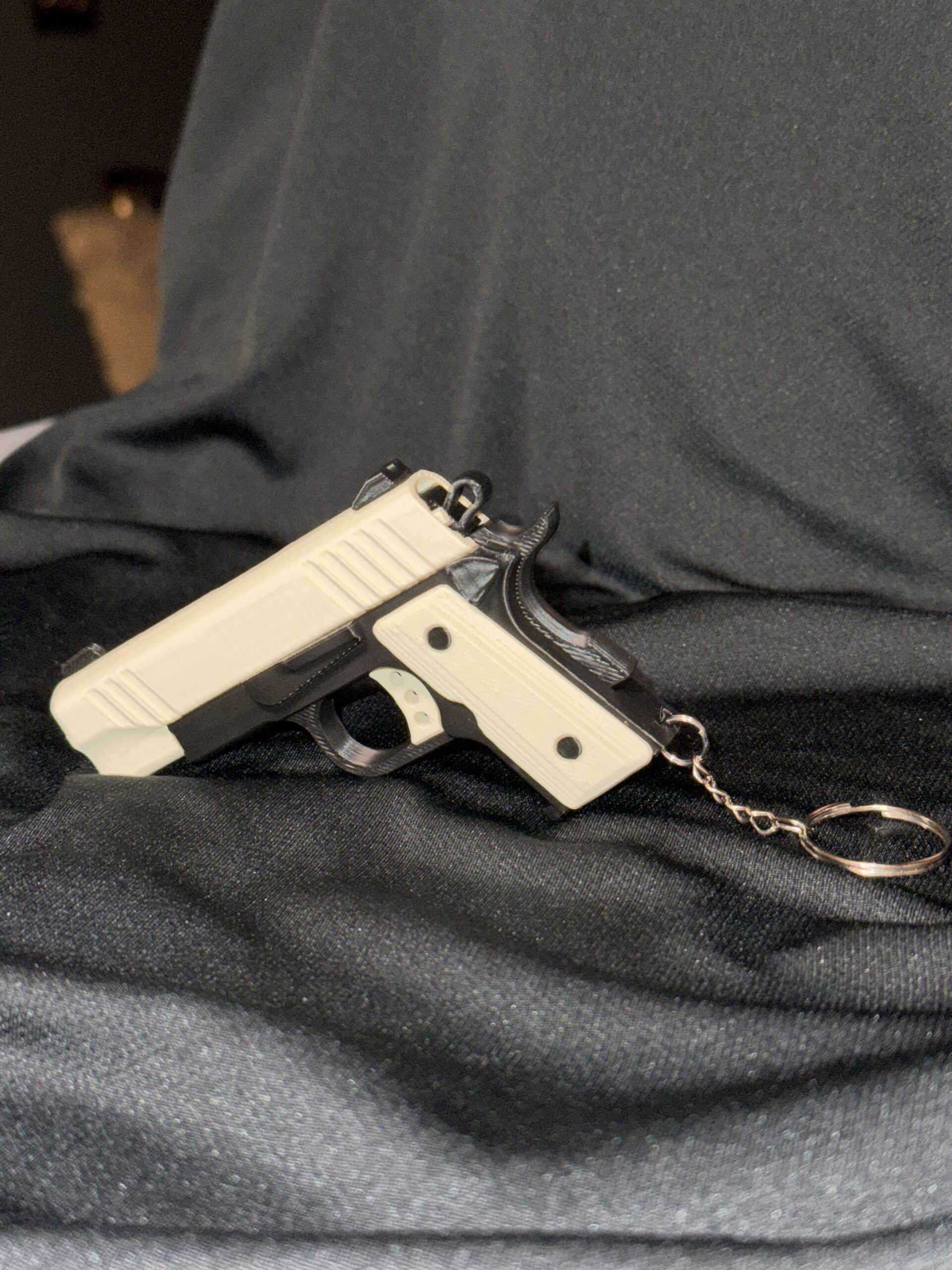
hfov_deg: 30.3
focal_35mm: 48
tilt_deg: -18.1
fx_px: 1760
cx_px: 476
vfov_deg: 39.7
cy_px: 635
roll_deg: +2.0
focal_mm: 6.76
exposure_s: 1/6
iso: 50
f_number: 1.78
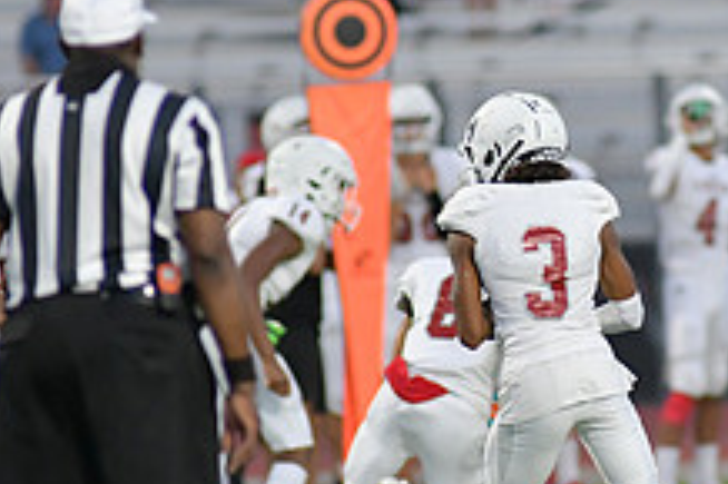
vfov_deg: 1.7
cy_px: 272
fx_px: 16165
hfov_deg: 2.6
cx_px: 611
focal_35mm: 800
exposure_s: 1/1250
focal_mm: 300
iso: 3600
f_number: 3.5
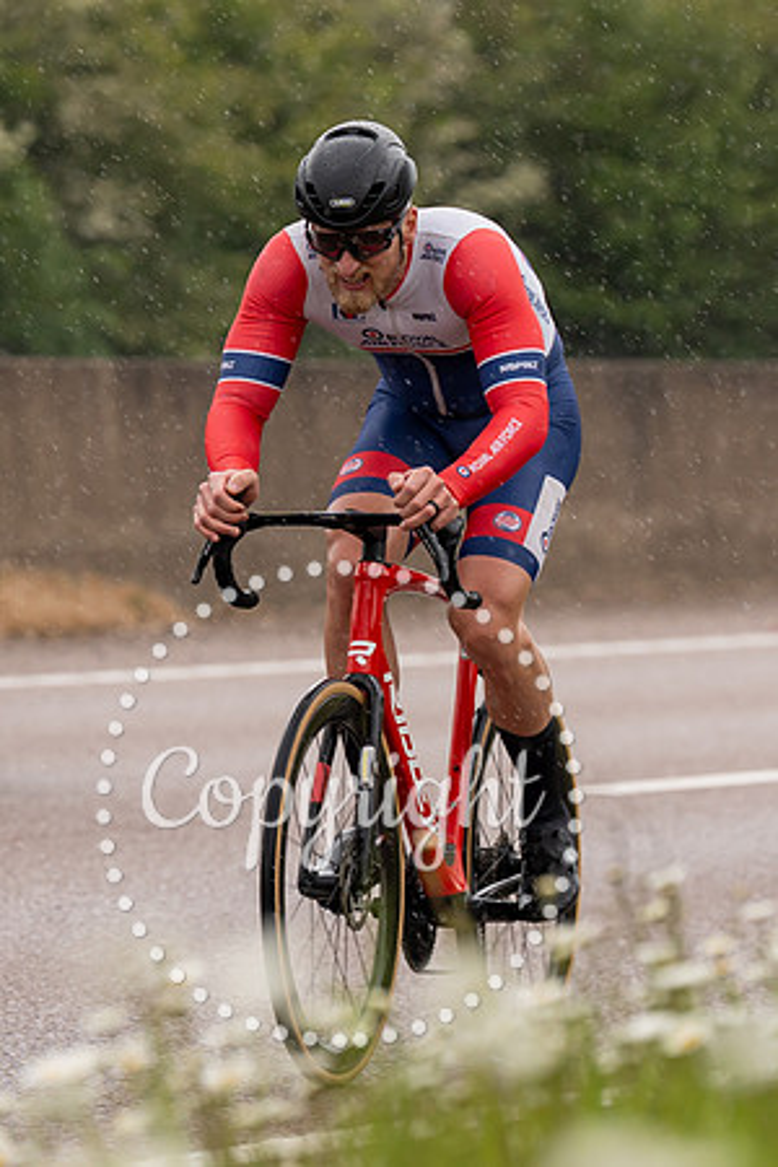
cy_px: 389
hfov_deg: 3.3
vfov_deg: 4.9
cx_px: 403
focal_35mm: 421
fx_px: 13646
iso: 320
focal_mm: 158
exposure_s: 1/1000
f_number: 3.5
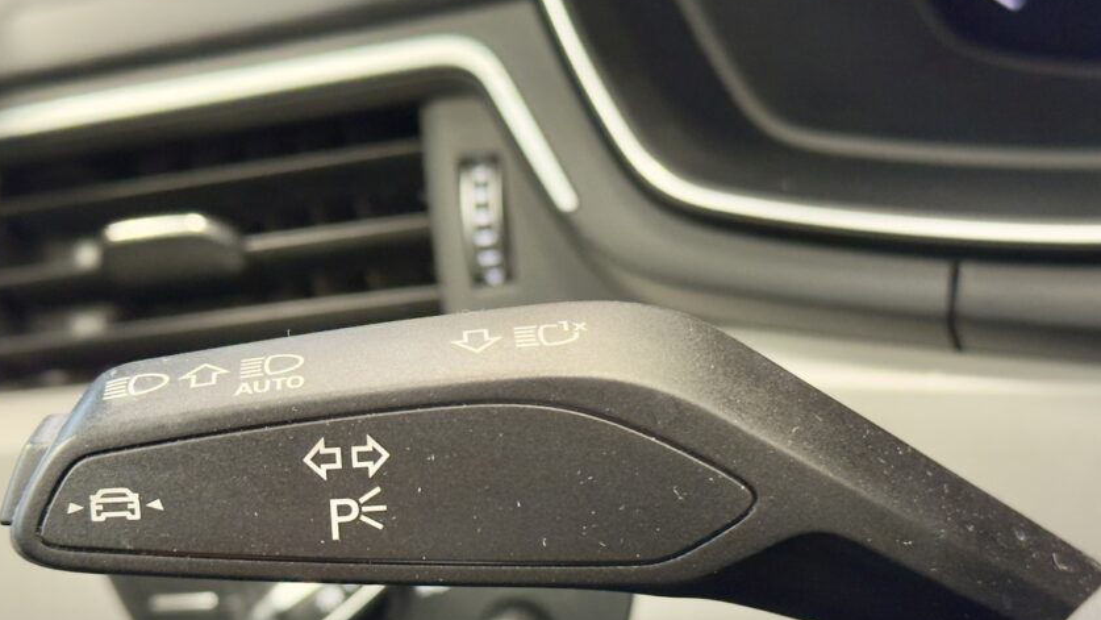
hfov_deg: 32.8
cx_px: 472
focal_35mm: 64
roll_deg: +15.5
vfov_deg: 18.7
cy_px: 445
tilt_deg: -28.0
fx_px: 1869
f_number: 1.78
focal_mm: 6.76
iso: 400
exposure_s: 1/33
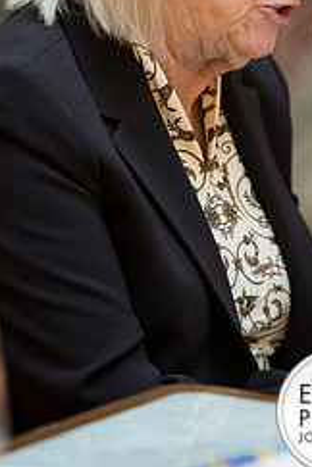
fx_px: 4823
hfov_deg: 3.7
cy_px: 104
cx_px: 179
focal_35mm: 371
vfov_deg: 5.6
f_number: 2.8
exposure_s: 1/125
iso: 6400
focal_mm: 200
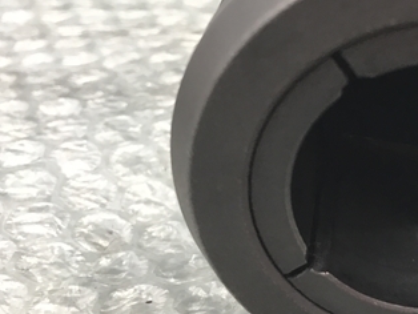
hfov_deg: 31.9
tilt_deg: -35.8
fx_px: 689
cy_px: 186
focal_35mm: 57
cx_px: 386
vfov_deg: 25.7
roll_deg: +1.7
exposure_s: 1/17
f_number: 1.8
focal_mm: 3.99
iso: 40
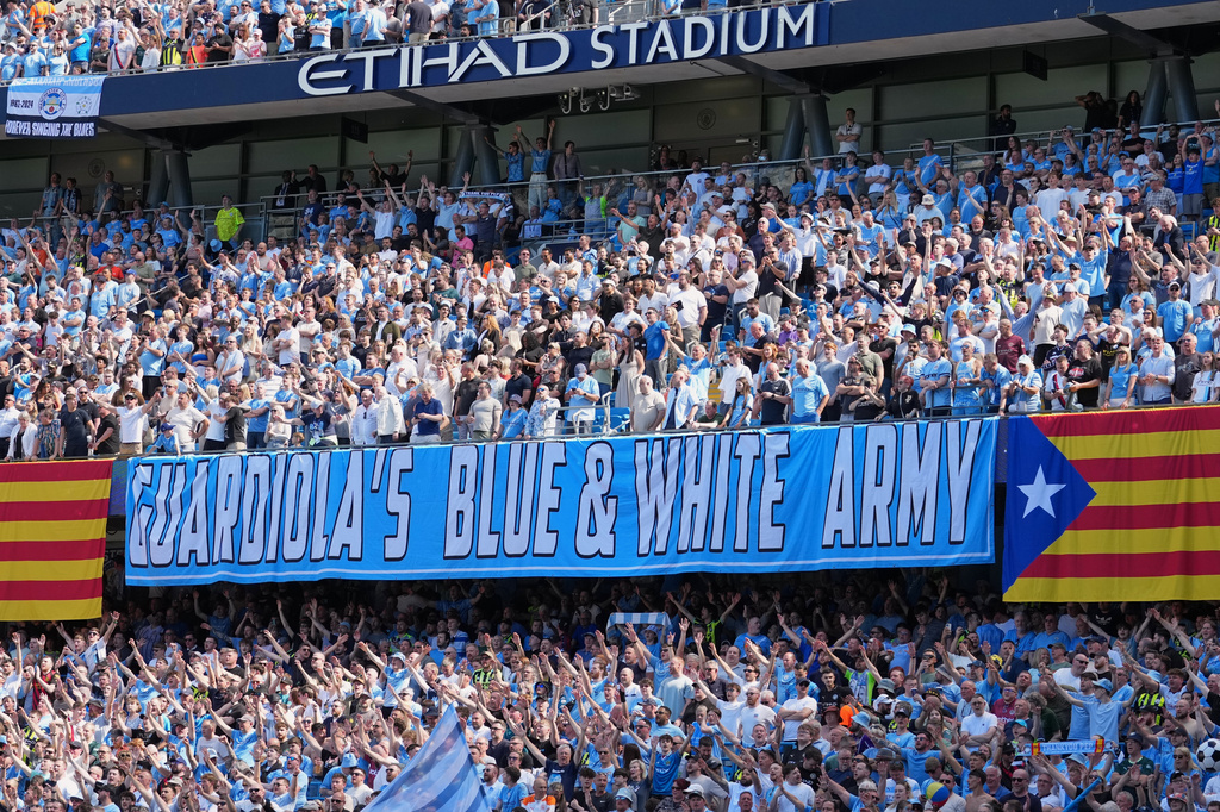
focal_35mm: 105
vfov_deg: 13.0
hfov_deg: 19.5
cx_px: 610
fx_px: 3557
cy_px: 406
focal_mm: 70
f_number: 2.8
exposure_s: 1/2000
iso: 640
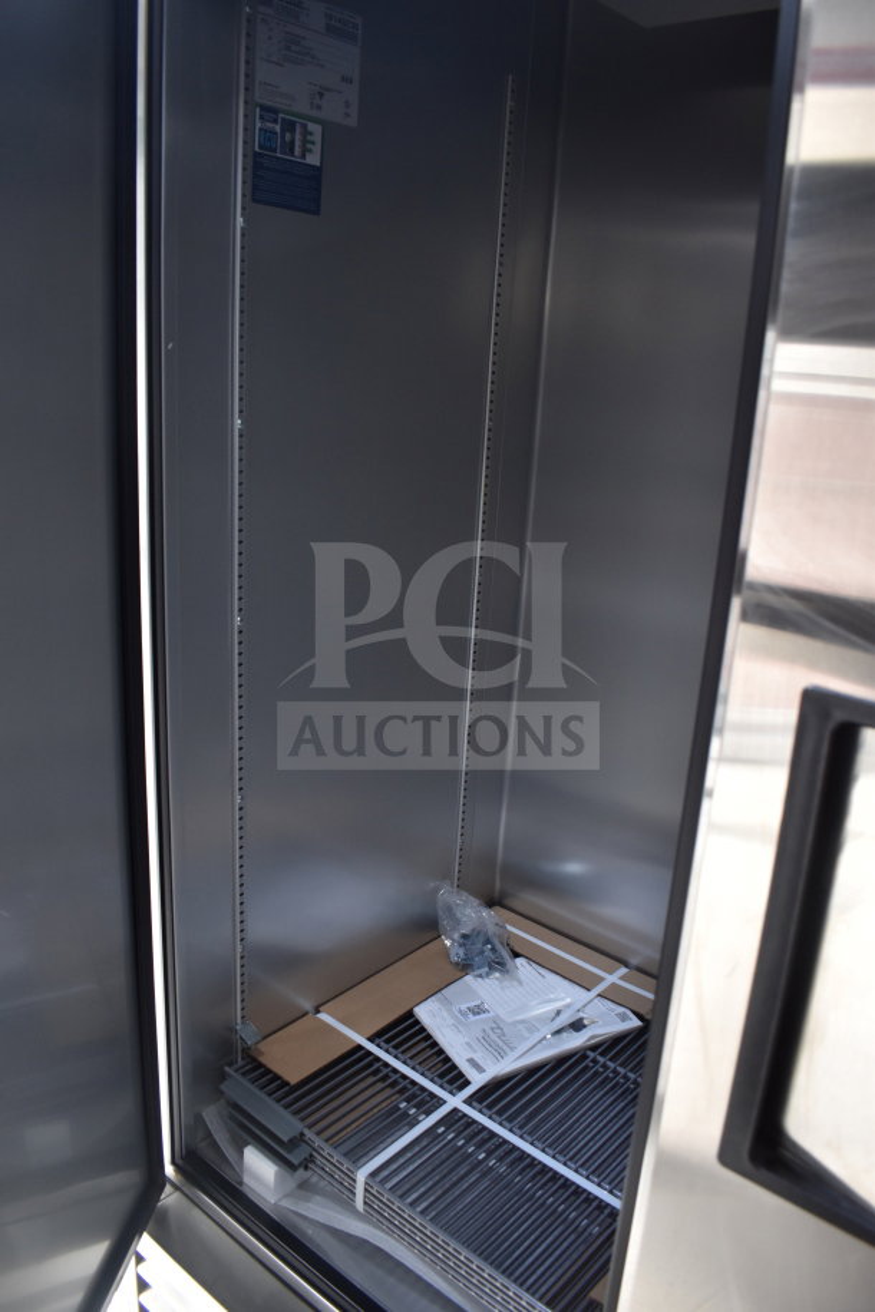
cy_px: 656
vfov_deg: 67.4
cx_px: 438
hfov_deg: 47.9
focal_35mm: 27
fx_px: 984
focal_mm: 18
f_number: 3.5
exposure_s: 1/30
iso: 720
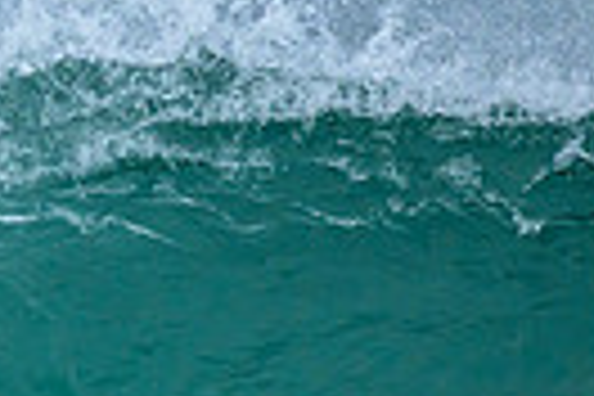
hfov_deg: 0.5
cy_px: 655
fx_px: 69674
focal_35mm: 4223
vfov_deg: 0.3
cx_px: -595
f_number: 6.3
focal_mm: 800
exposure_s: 1/2000
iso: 800
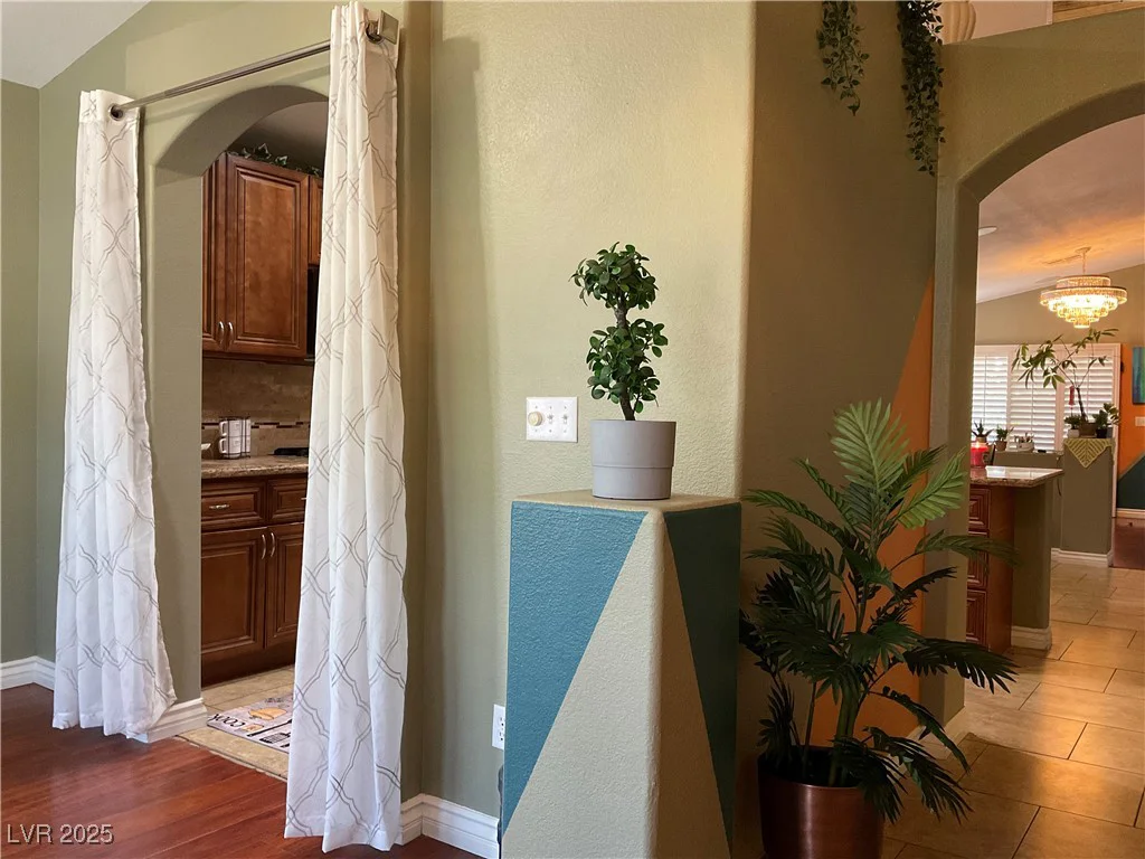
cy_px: 430
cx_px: 572
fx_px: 959
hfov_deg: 61.7
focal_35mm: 29
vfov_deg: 48.2
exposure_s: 1/60
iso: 200
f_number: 1.8
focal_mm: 3
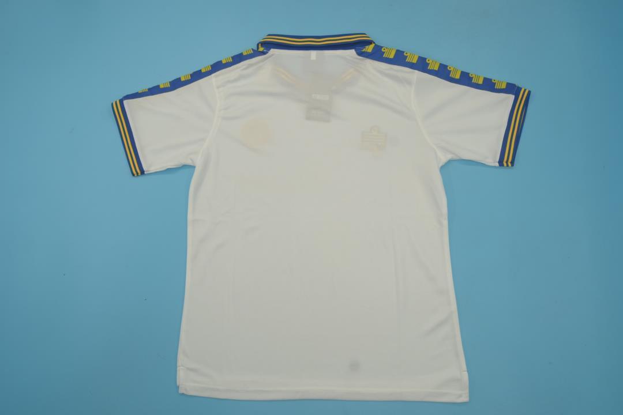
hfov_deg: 61.9
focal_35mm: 30
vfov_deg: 43.6
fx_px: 519
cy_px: 208
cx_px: 312
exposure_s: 1/80
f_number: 8
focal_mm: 20
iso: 200
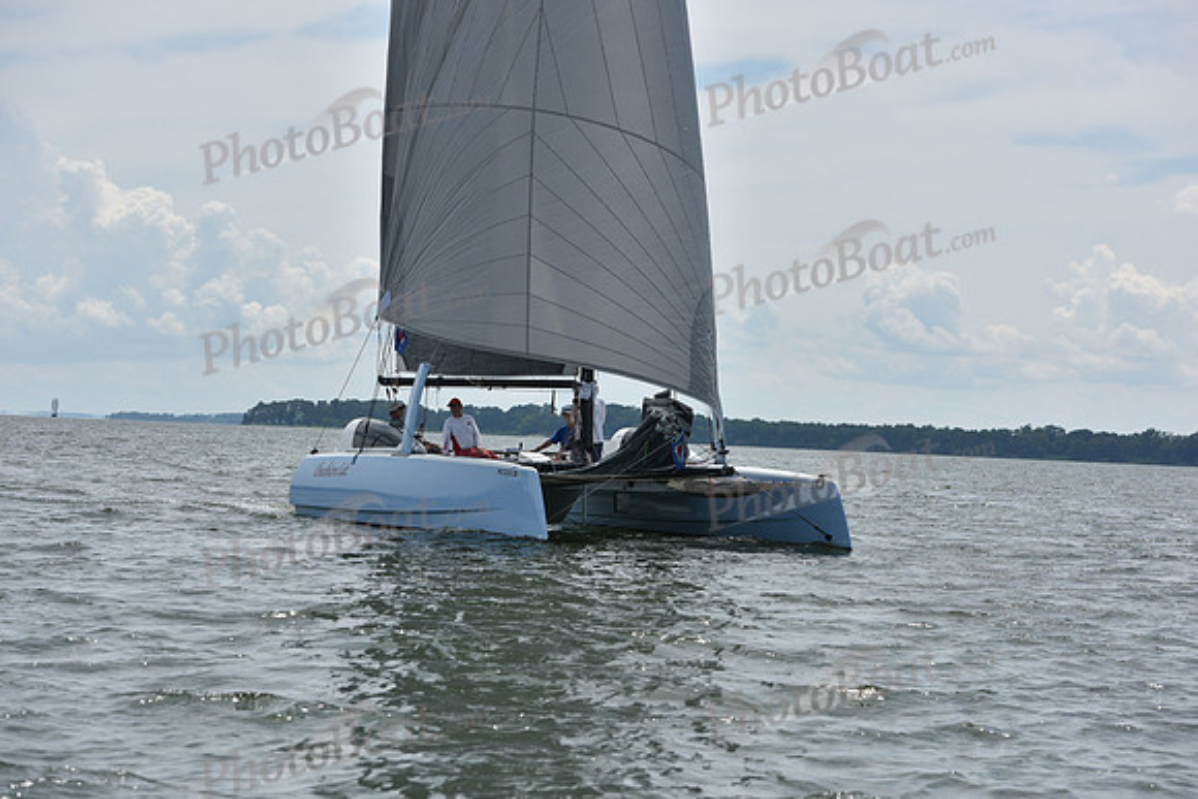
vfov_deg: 15.9
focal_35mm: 86
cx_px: 599
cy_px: 400
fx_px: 2862
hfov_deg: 23.6
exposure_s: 1/3200
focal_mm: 86
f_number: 5.6
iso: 320
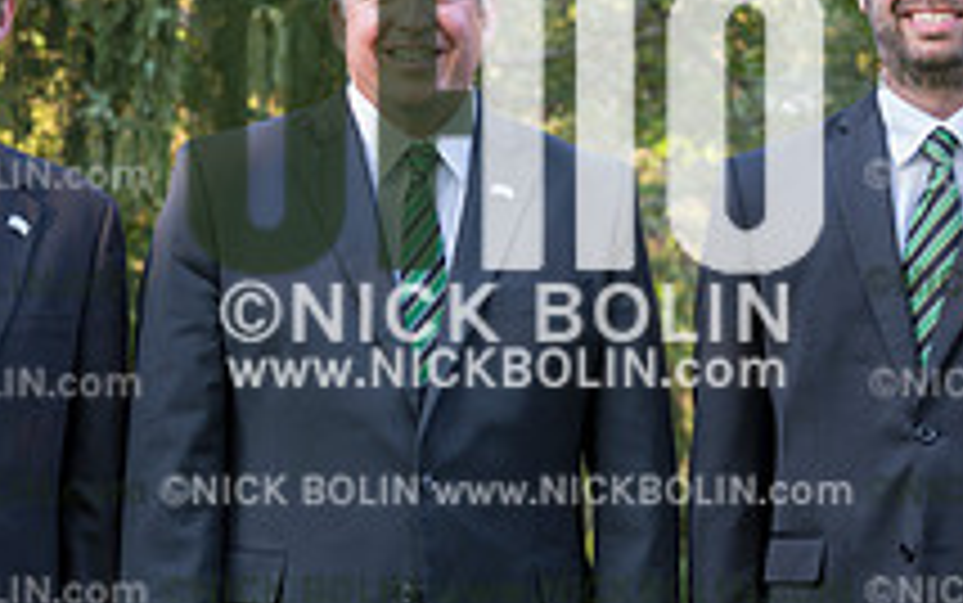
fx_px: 3335
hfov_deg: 16.4
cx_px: 504
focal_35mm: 127
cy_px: 178
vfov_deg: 10.3
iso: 125
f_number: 4
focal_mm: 46
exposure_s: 1/60
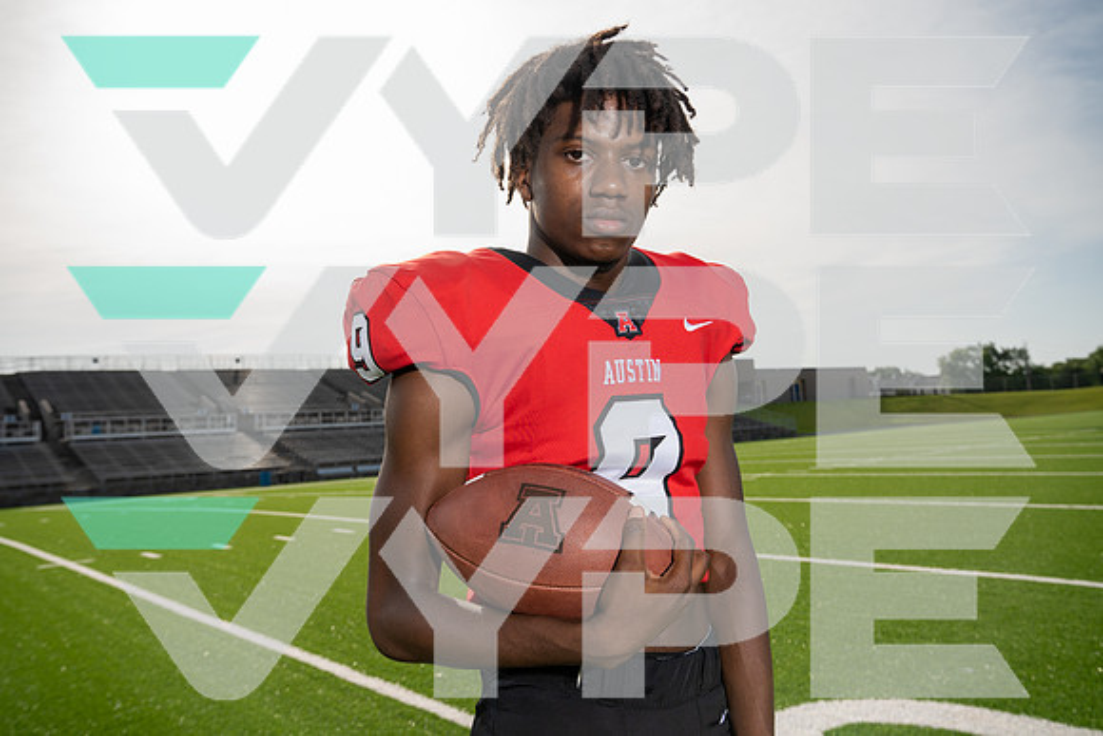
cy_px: 368
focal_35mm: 29
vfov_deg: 45.0
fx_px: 889
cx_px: 552
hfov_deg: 63.6
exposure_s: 1/250
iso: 100
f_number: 6.3
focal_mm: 29
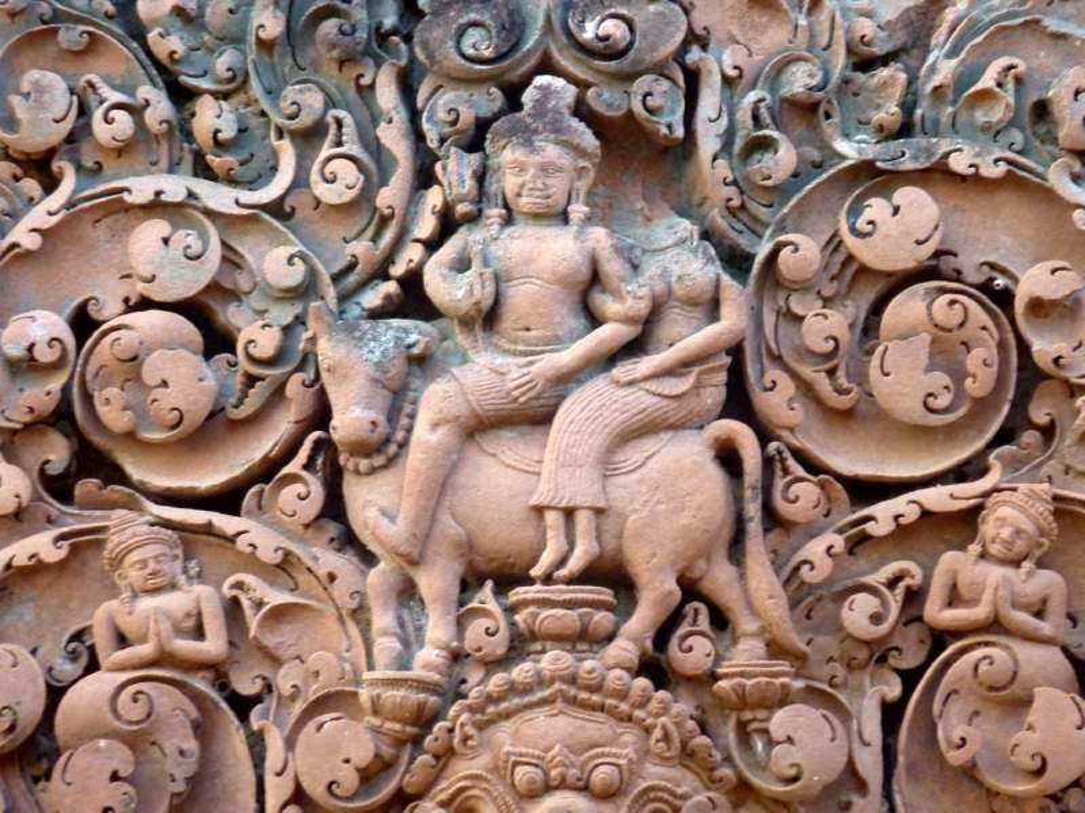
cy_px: 406
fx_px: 9403
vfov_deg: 5.0
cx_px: 542
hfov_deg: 6.6
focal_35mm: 300
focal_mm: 49.2
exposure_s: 1/30
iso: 400
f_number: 4.9
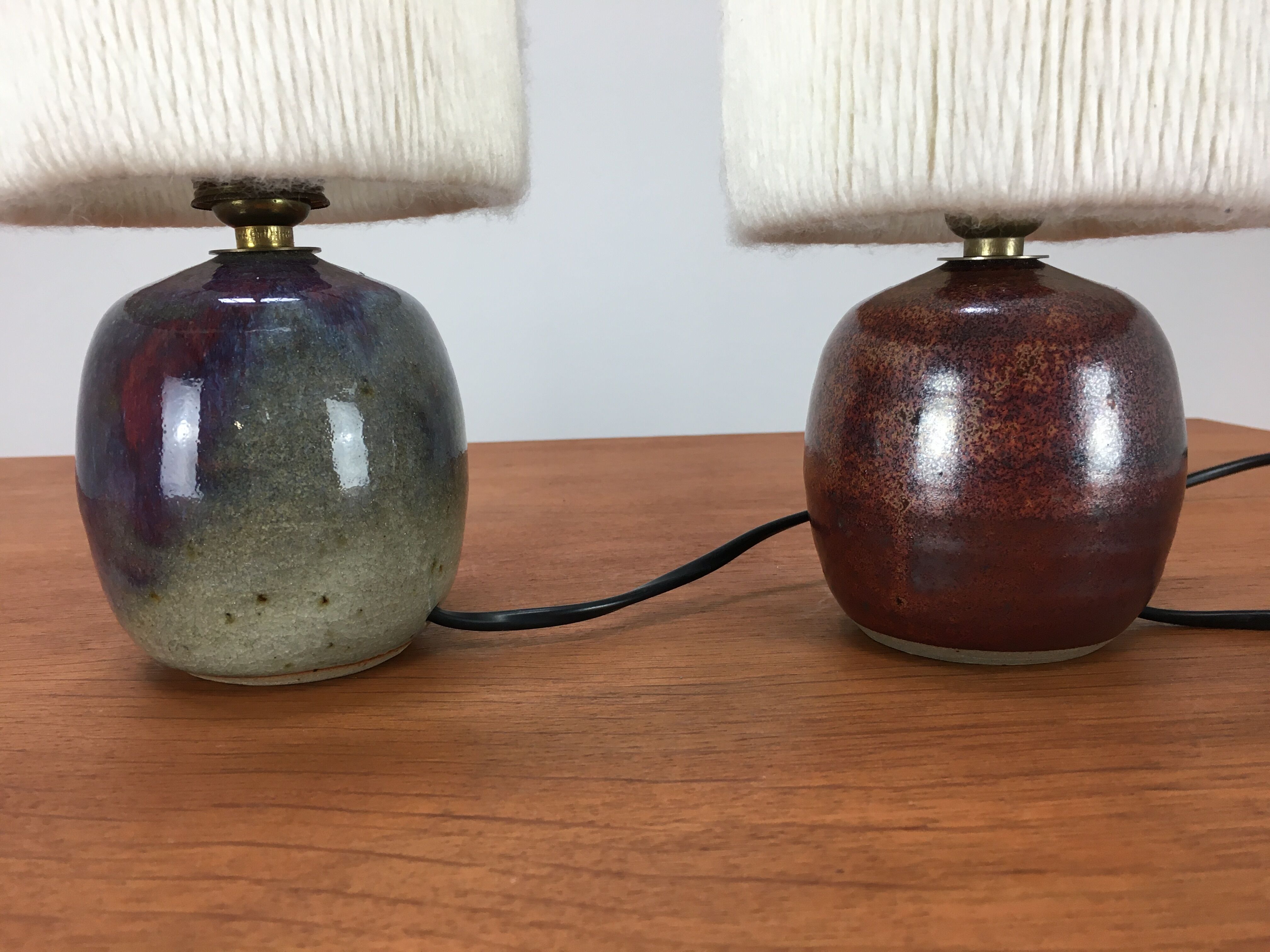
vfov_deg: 48.2
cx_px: 635
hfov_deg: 61.7
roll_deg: +1.2
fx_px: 1064
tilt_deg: -10.5
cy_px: 476
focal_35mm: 29
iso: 32
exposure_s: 1/33
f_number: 2.2
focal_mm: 4.15
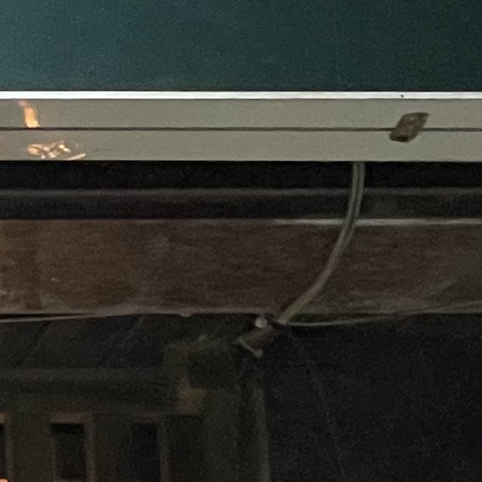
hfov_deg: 5.4
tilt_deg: +19.0
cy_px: 228
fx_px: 4789
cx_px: -954
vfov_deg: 5.8
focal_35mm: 304
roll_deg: -0.6
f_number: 2
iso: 160
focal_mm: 6
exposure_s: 1/60
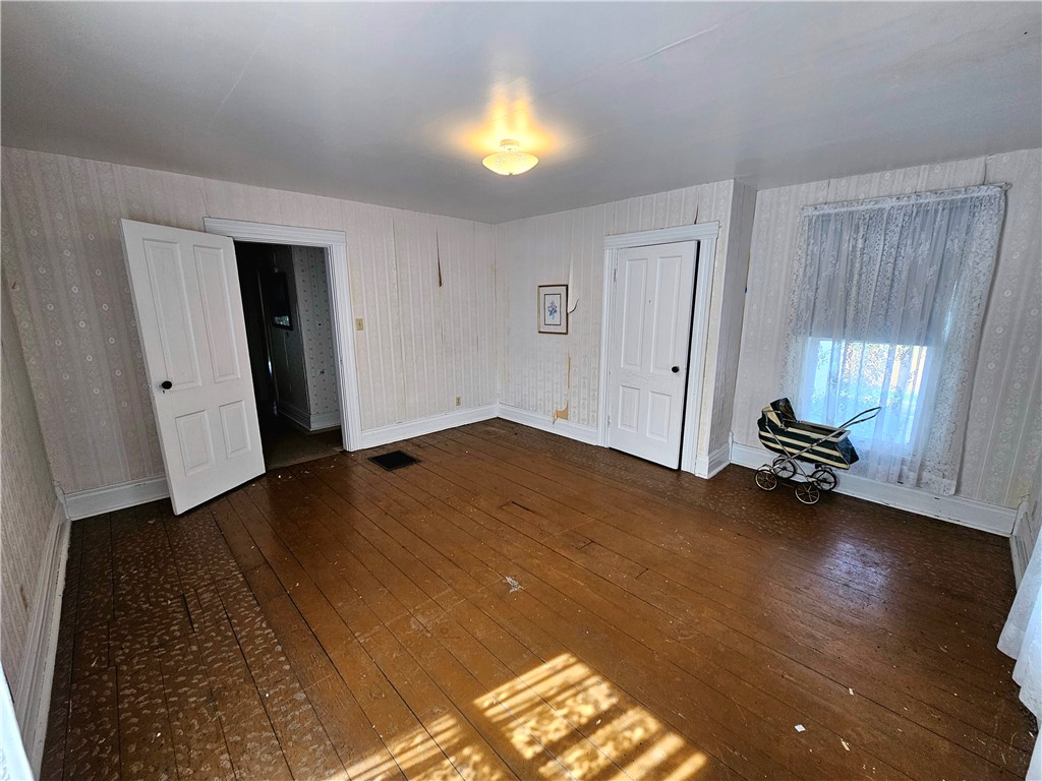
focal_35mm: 13
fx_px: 391
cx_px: 521
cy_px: 390
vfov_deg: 89.9
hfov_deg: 106.2
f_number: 2.2
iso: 64
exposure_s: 1/60.2
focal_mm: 2.2
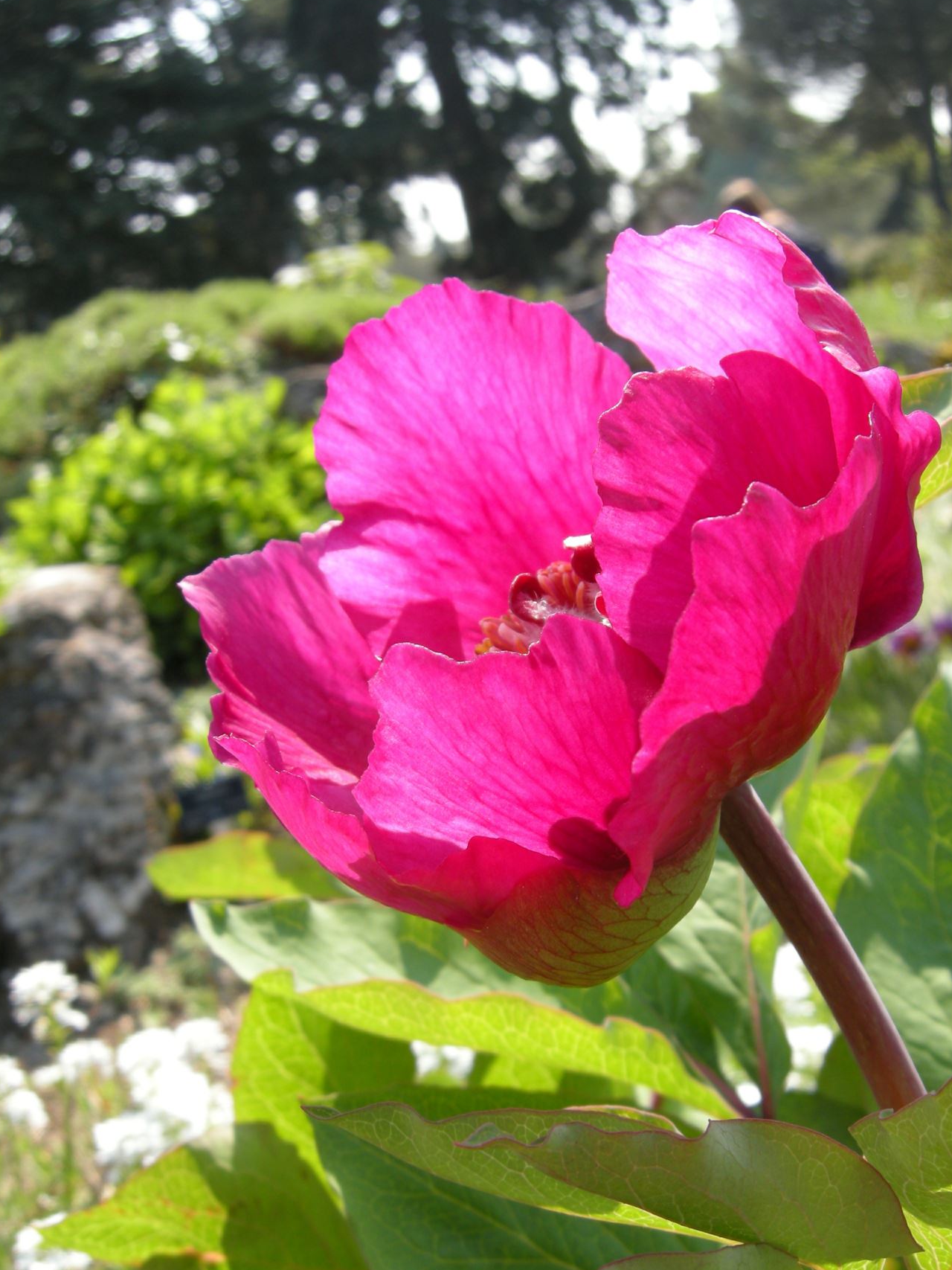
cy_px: 733
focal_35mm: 41
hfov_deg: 35.1
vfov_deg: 45.6
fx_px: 1504
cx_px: 506
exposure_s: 1/134
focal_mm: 7.5
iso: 64
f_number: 4.8
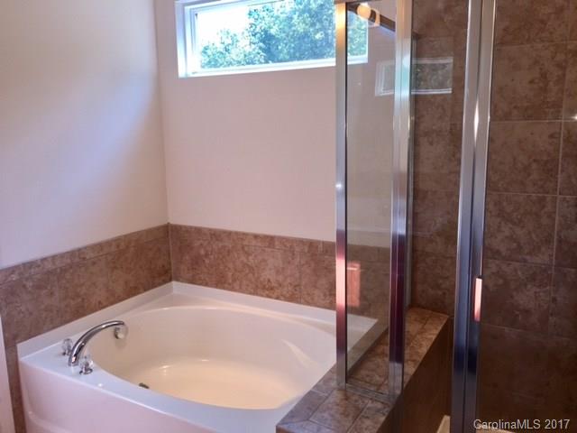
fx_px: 483
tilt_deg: -11.0
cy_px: 216
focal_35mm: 29
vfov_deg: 48.2
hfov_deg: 61.7
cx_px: 288
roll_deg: +0.1
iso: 32
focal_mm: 4.15
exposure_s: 1/69
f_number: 2.2
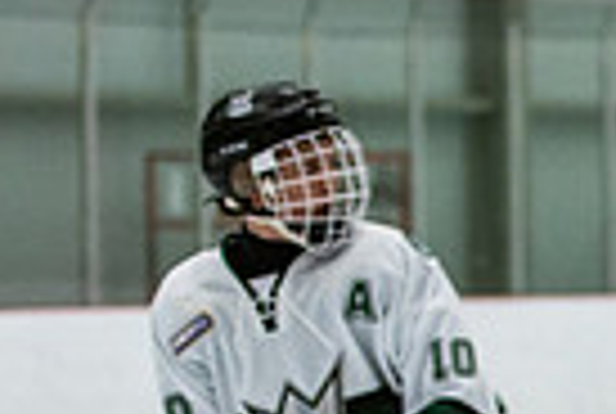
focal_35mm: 462
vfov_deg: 3.0
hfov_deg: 4.4
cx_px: 1351
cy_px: 834
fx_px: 7923
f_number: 2.8
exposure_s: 1/640
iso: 1250
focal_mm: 70
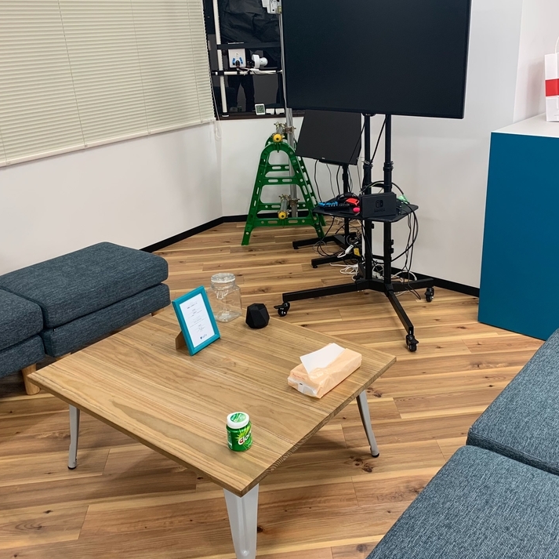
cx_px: 321
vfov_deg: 49.7
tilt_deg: -20.8
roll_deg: +2.6
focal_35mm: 33
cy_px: 275
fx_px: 603
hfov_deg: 49.6
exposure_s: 1/100
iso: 80
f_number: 1.8
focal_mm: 4.25
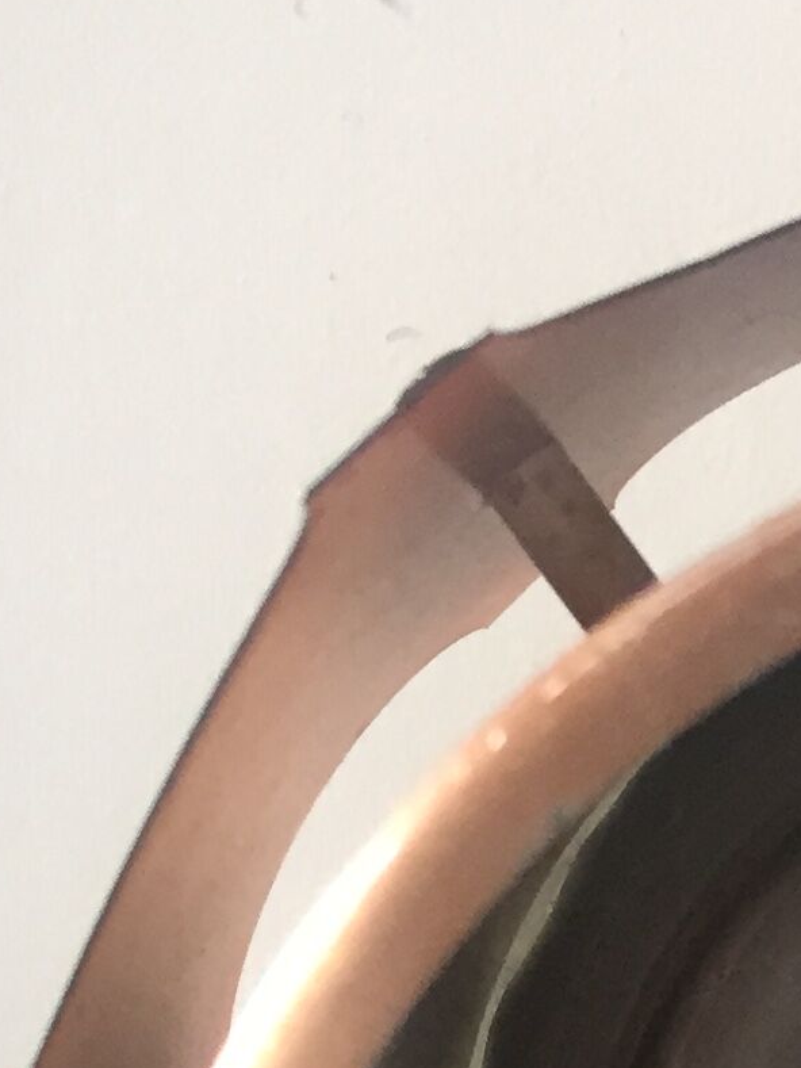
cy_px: 1498
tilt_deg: -11.1
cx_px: 1379
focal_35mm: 120
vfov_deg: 15.4
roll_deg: +3.0
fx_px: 3701
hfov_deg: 11.6
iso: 160
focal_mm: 4.15
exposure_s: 1/33
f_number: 2.2
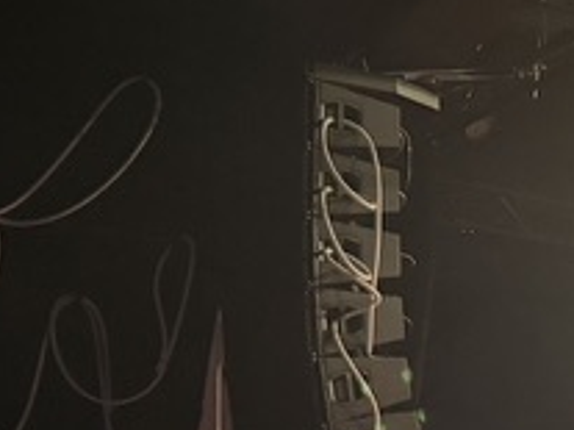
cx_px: 1101
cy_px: 200
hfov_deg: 14.2
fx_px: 1972
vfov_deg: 12.4
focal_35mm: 119
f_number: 1.78
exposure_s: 1/30
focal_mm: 6.76
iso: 1000
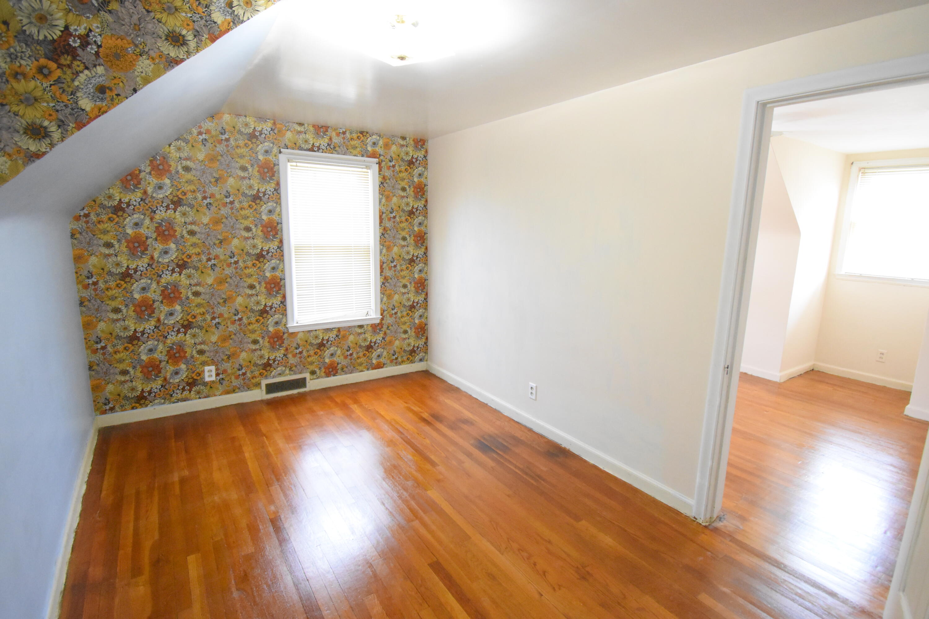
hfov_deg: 92.4
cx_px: 464
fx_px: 445
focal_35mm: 17
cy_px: 310
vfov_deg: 69.7
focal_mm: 11.5
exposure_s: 1/125
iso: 4500
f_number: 4.8
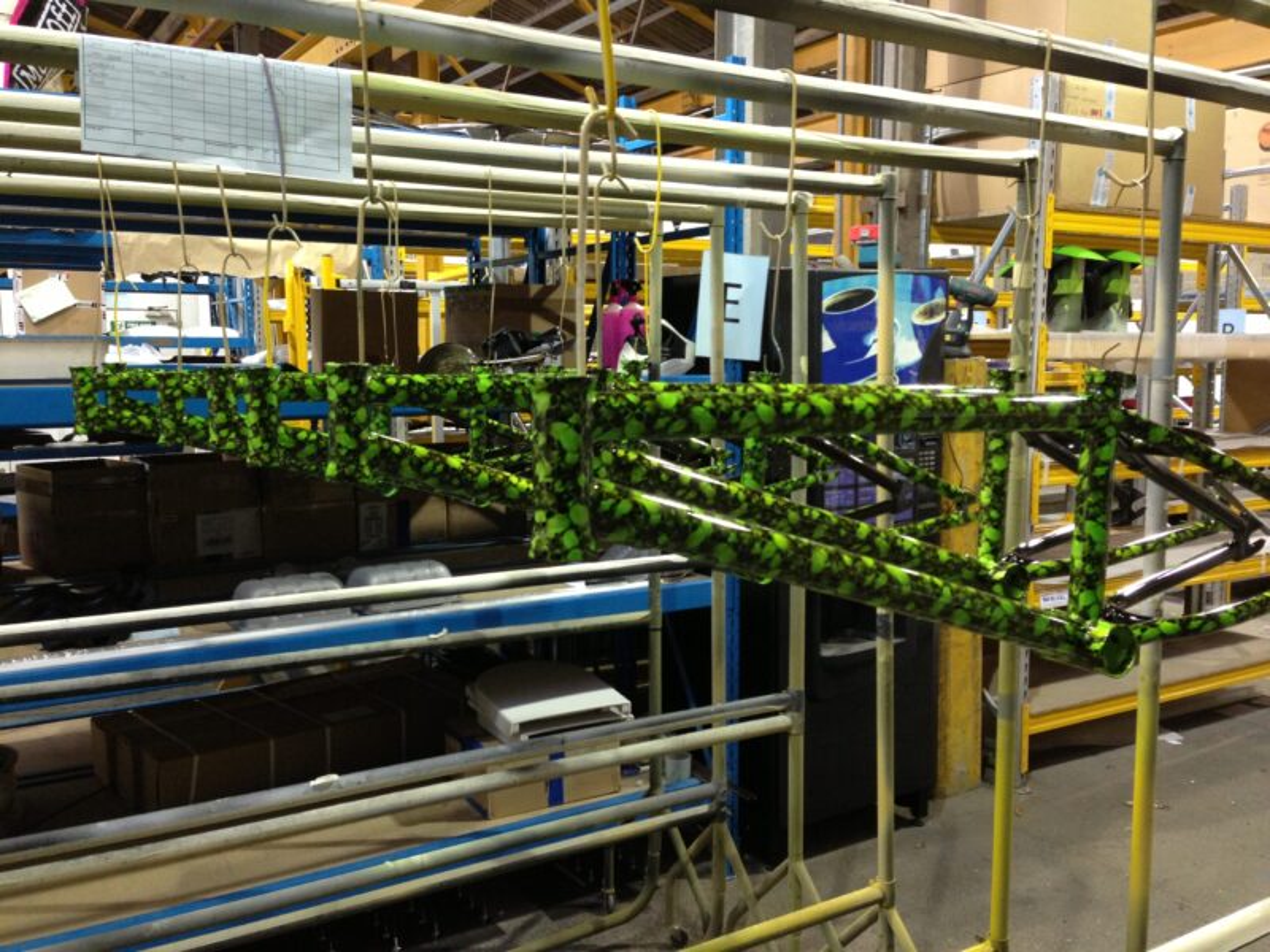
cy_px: 476
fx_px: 1211
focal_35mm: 33
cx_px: 635
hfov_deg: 55.4
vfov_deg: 42.9
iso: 200
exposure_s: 1/20
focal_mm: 4.13
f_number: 2.4
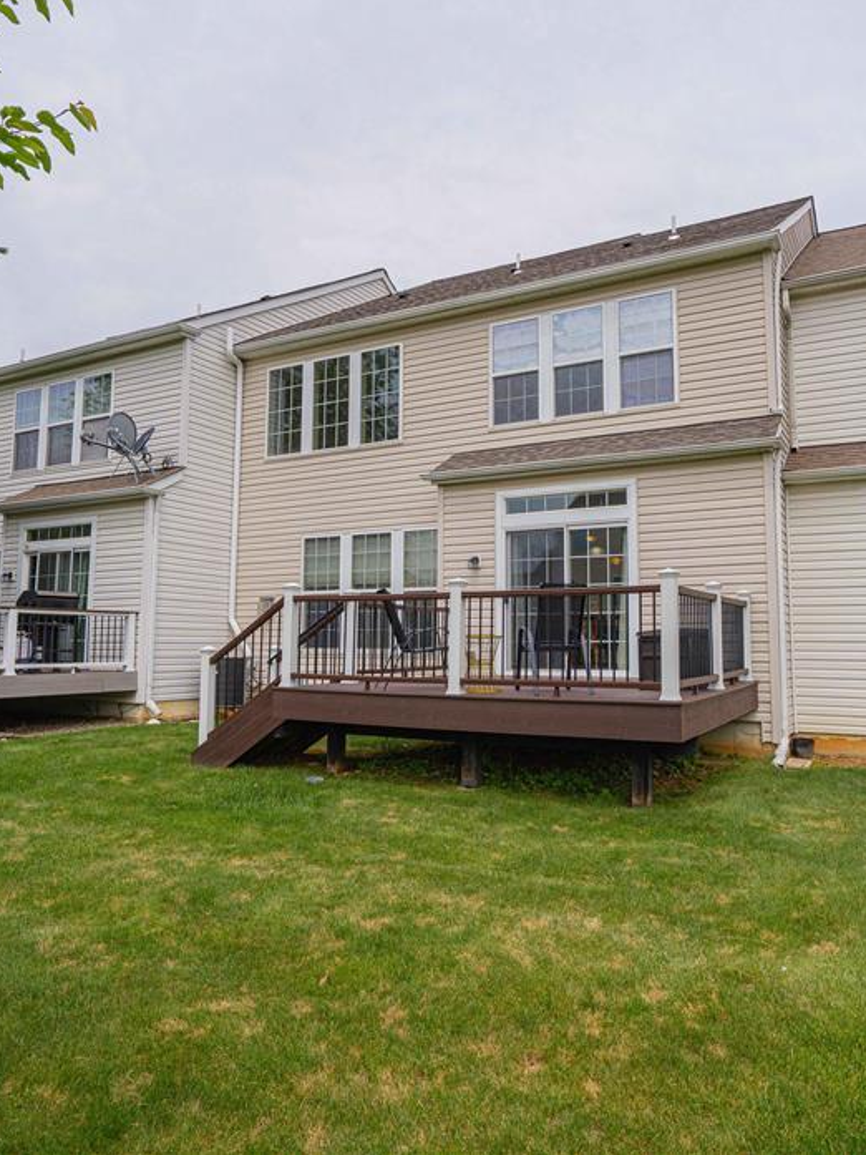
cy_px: 557
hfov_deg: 56.6
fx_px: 801
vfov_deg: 71.6
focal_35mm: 24
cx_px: 493
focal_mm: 16
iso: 320
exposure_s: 1/5000
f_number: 9
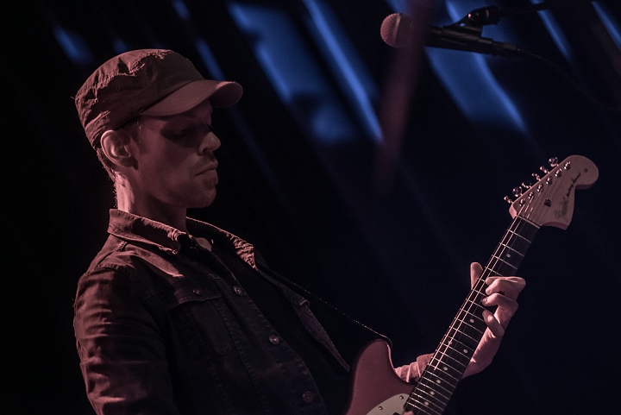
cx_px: 310
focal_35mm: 200
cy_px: 208
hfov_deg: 10.3
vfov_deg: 6.9
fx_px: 3452
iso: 4000
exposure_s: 1/60
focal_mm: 200
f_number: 2.8
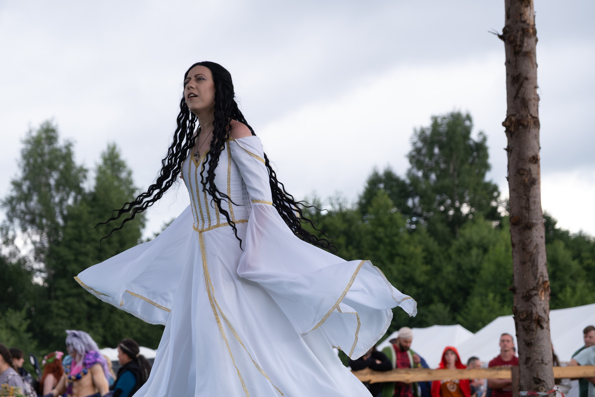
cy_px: 166
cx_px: 252
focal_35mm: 101
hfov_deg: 20.2
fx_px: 1669
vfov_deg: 13.5
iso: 800
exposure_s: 1/1000
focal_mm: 55
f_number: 3.6
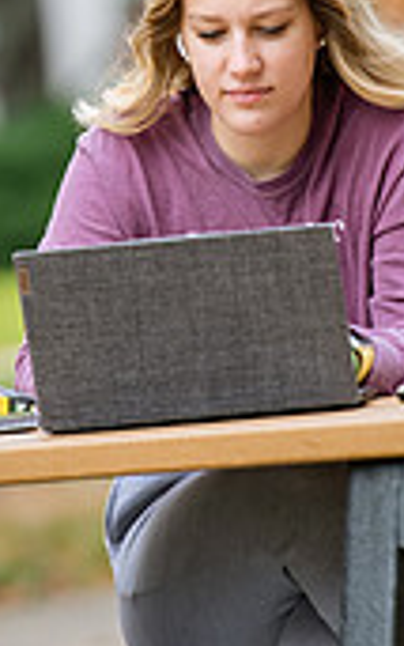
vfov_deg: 3.1
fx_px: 11864
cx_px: 238
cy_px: 119
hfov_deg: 2.0
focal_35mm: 674
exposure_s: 1/320
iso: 160
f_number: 3.2
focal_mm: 195
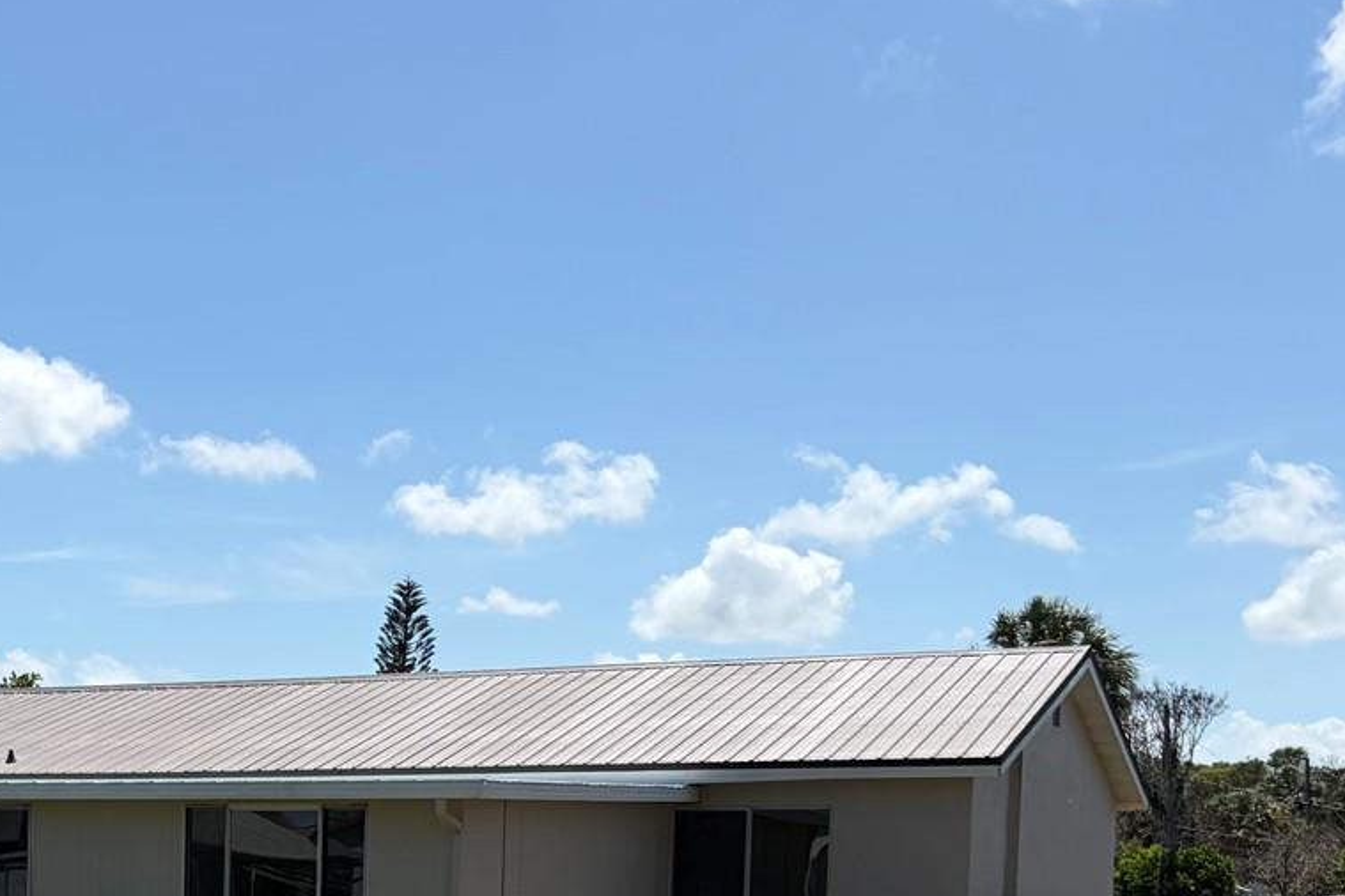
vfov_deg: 22.4
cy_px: 995
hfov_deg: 33.7
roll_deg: -1.0
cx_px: 214
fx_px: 2129
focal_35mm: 57
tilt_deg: -2.4
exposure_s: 1/6993
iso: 64
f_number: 1.6
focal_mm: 5.96
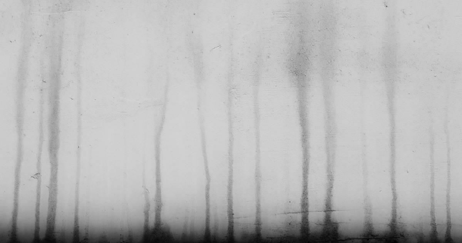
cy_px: 174
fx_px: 1216
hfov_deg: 21.5
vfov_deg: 11.4
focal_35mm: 101
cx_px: 246
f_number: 5
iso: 160
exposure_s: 1/50
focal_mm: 56
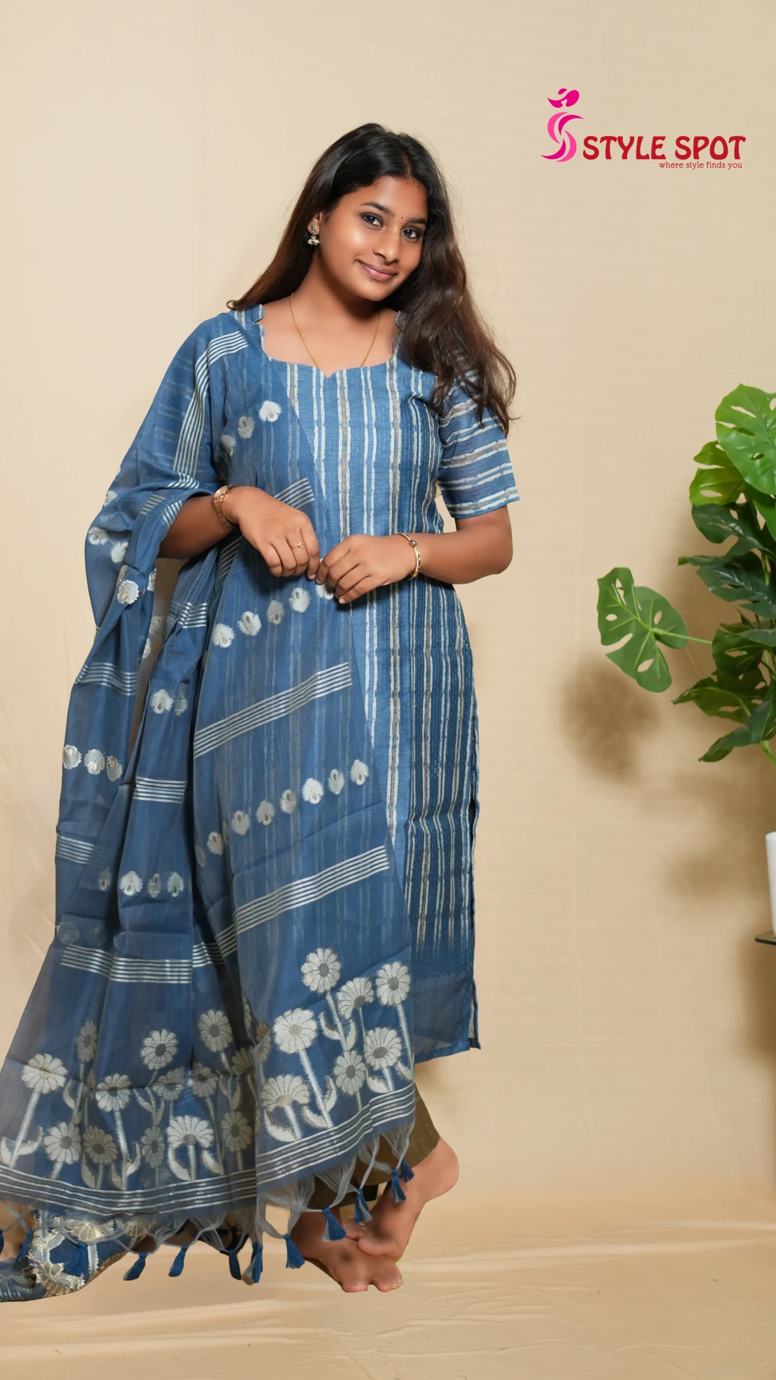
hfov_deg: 15.3
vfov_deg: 26.9
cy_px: 688
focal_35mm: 79
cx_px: 315
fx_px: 2890
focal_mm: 50
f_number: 1.8
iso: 320
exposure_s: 1/125
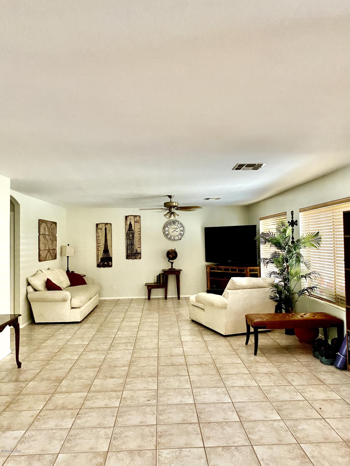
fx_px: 351
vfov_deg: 67.3
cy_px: 233
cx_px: 175
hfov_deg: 53.1
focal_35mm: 26
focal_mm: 4.25
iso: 500
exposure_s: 1/40
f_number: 1.8
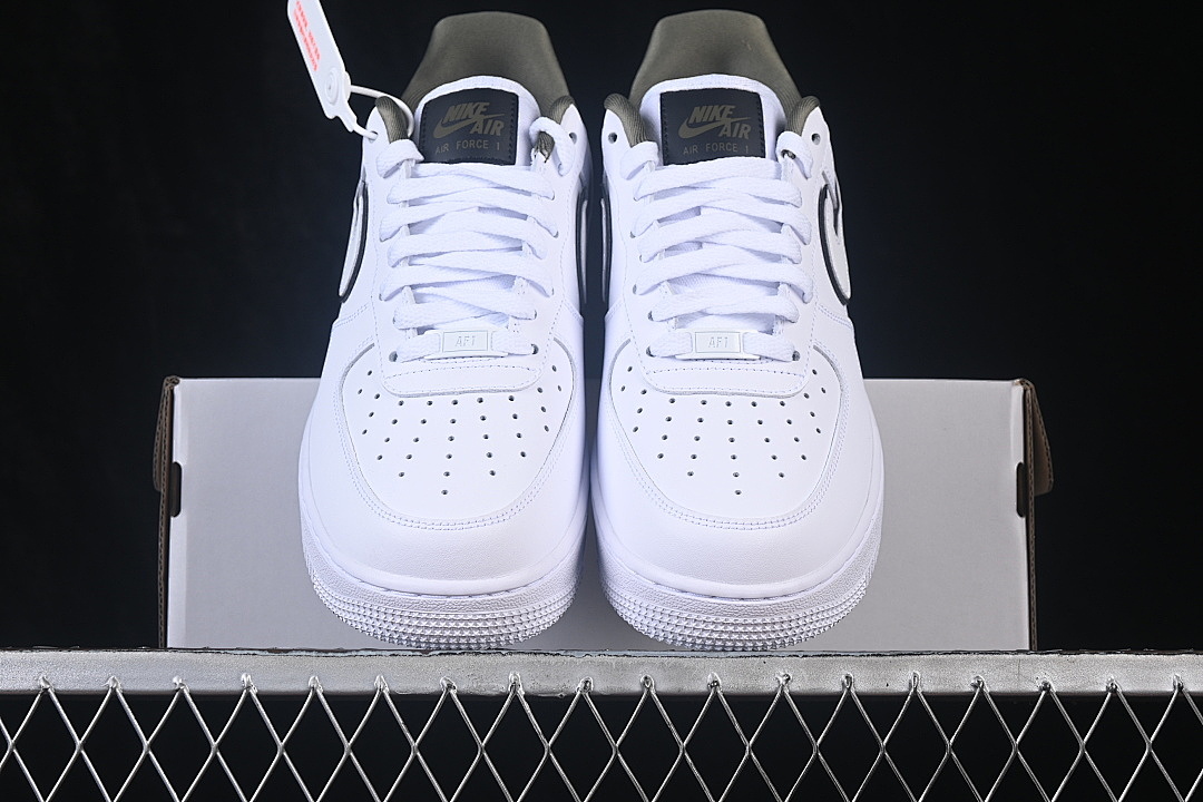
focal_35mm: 75
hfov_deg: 27.0
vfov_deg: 18.2
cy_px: 401
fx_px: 2506
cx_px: 602
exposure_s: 1/80
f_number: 8
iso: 160
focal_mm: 50
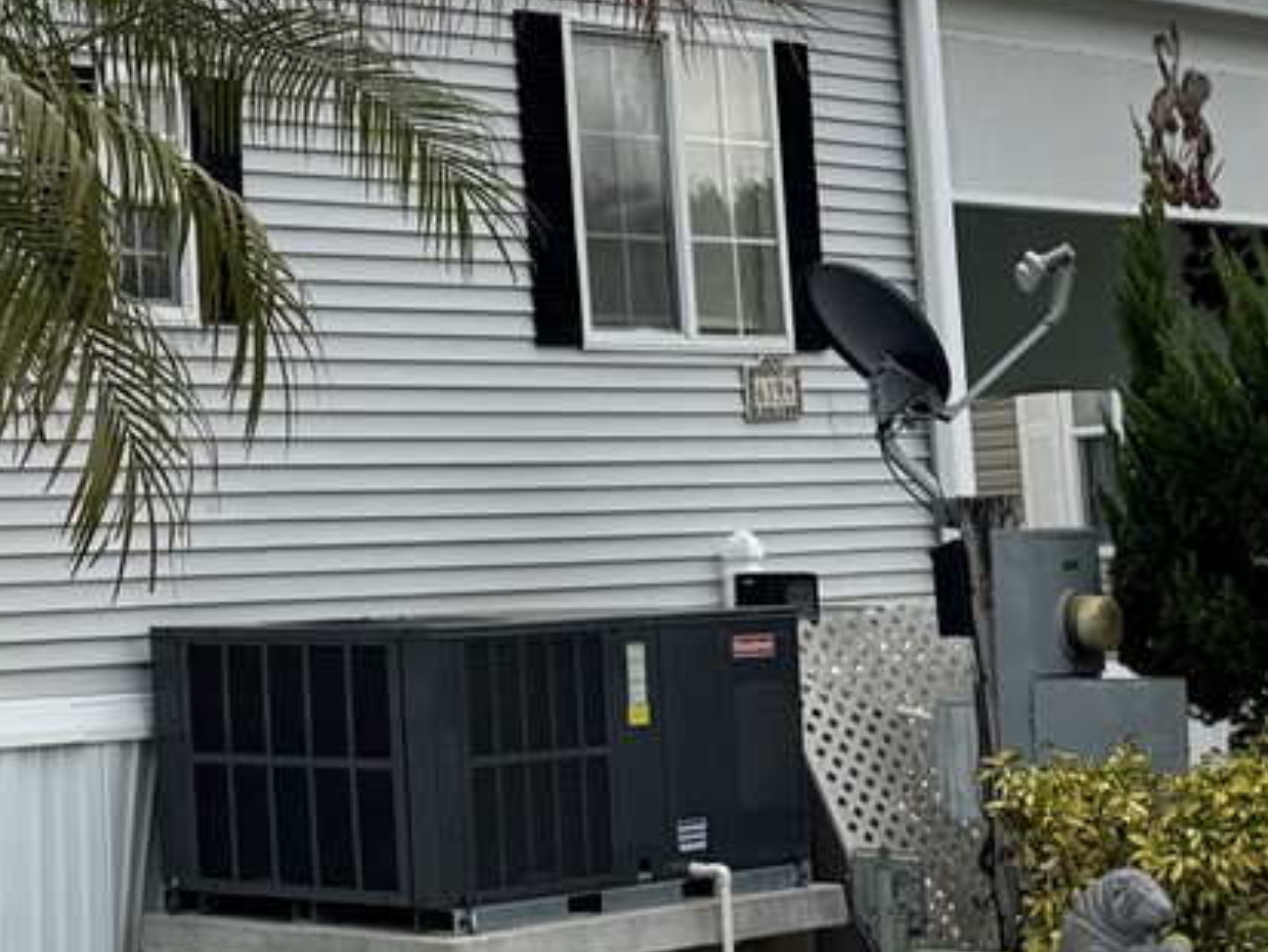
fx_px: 3408
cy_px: 399
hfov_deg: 18.2
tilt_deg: +3.5
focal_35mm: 93
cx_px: -764
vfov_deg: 15.9
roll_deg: +2.3
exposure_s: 1/4608
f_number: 1.78
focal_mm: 6.76
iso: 80
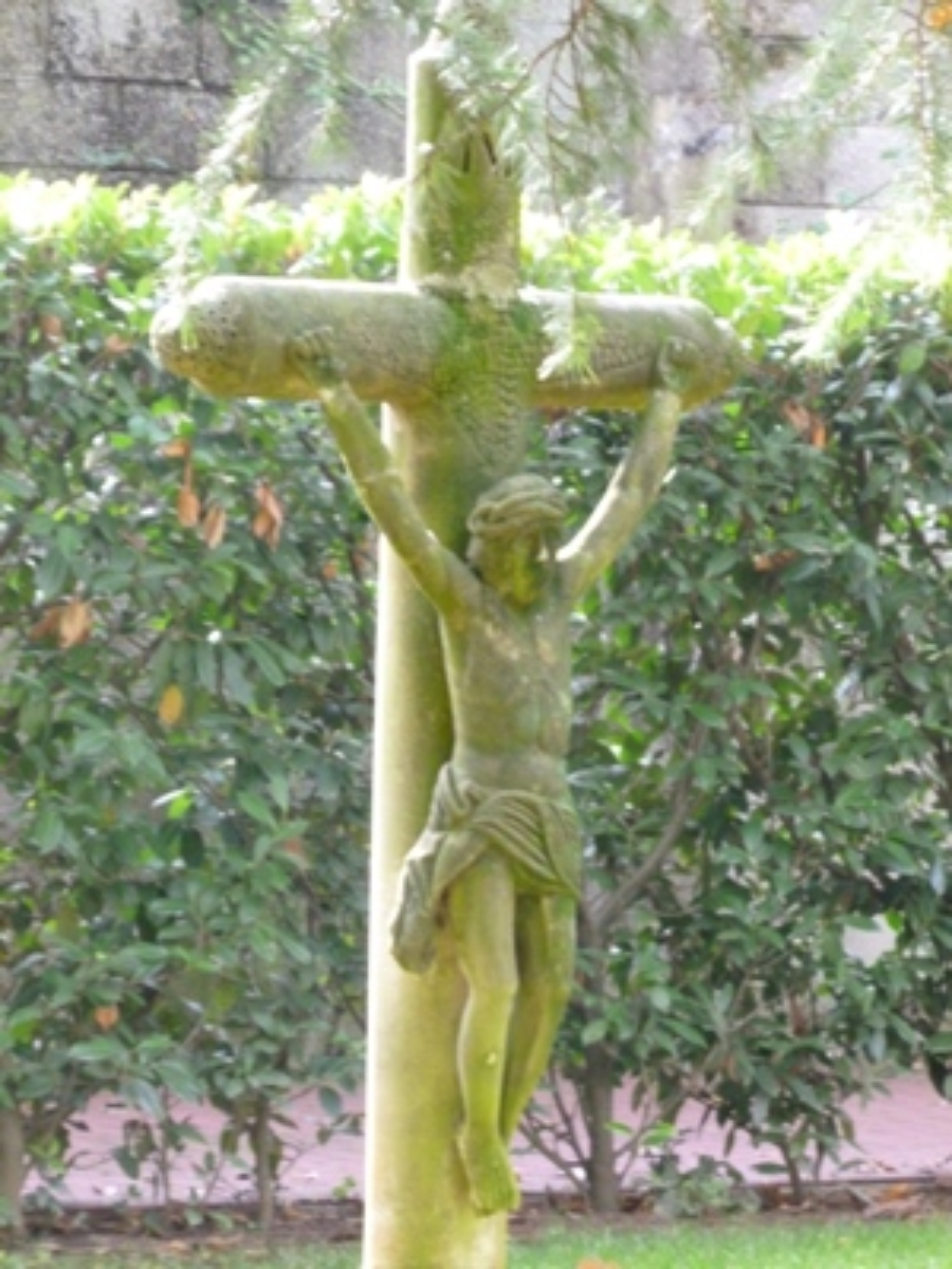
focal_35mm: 224
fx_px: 8214
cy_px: 634
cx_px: 476
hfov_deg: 6.6
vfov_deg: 8.8
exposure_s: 1/50
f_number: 5.9
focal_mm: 40
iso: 800
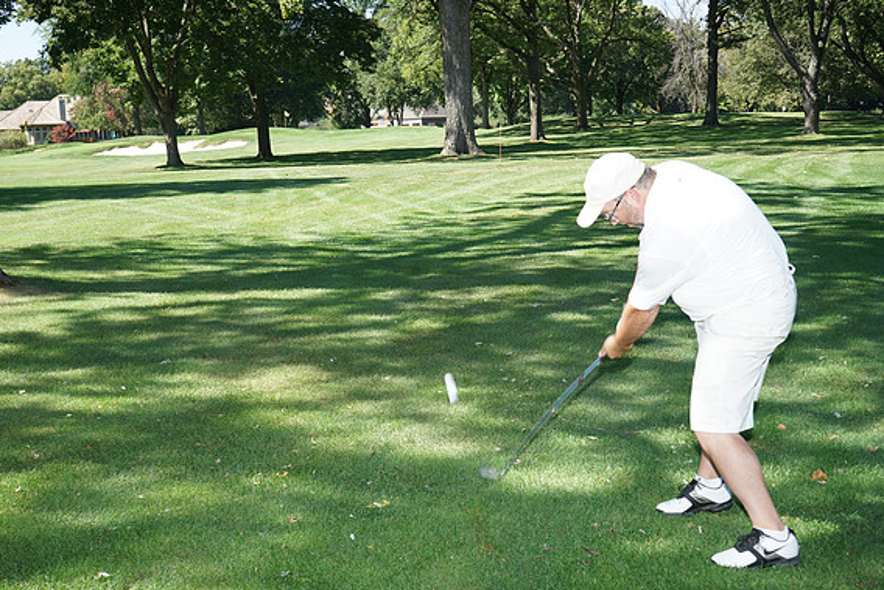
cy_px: 300
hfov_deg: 41.9
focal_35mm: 47
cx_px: 444
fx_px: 1154
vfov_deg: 28.7
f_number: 7.1
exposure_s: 1/200
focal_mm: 46
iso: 200
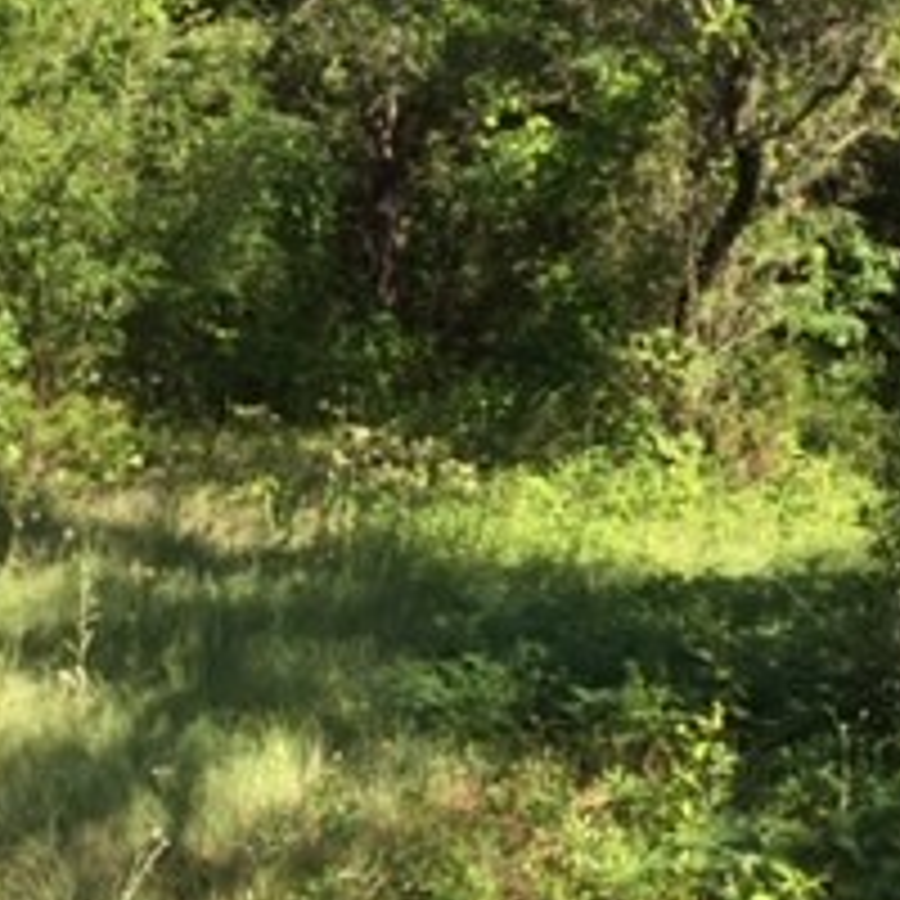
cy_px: 162
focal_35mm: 82
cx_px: 396
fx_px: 2412
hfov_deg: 21.1
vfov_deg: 20.9
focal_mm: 4.15
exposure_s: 1/628
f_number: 2.2
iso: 32
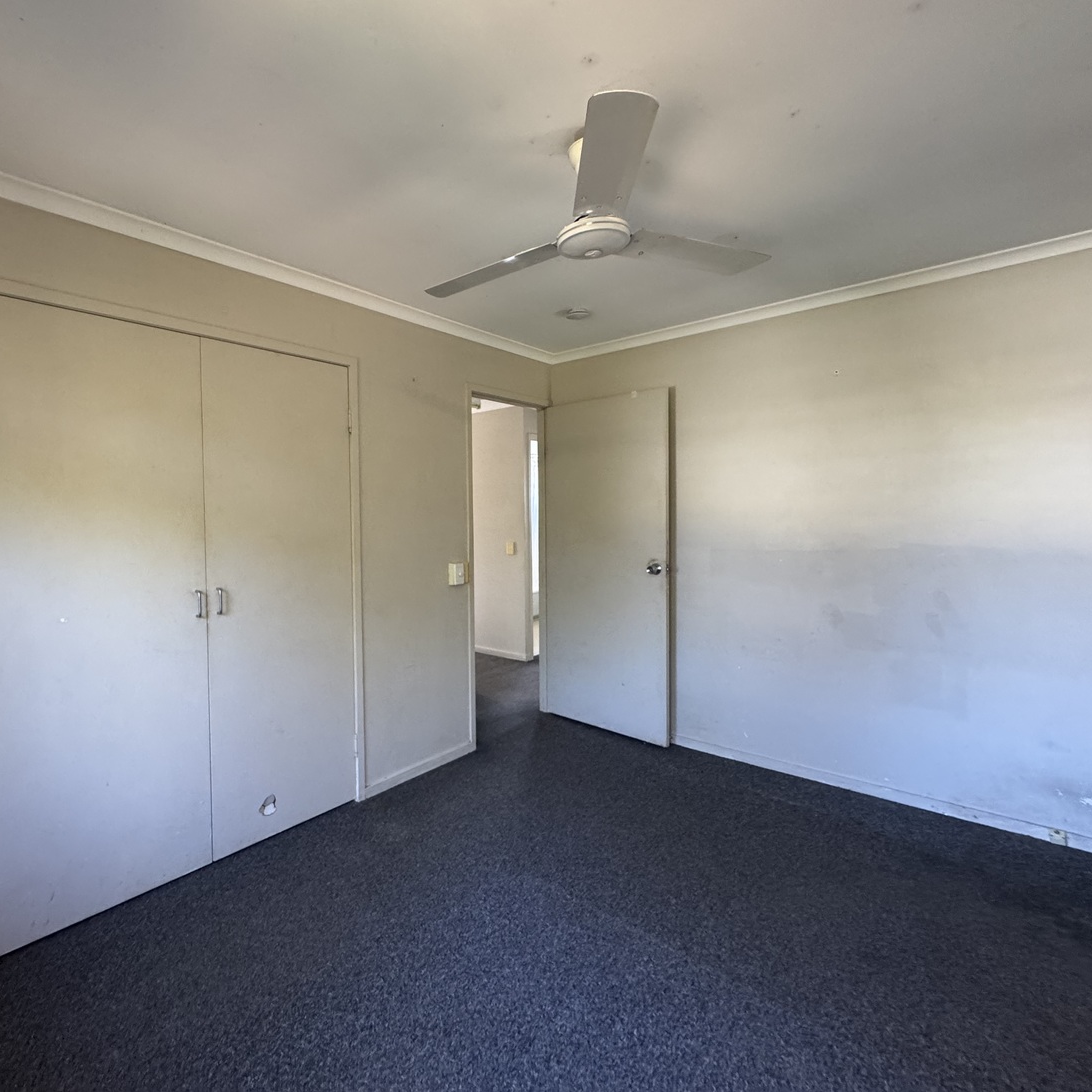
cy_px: 530
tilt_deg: -1.9
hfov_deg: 82.4
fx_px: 607
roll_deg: +1.0
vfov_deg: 83.9
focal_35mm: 17
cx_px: 412
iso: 250
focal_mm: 2.22
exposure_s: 1/50
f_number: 2.2
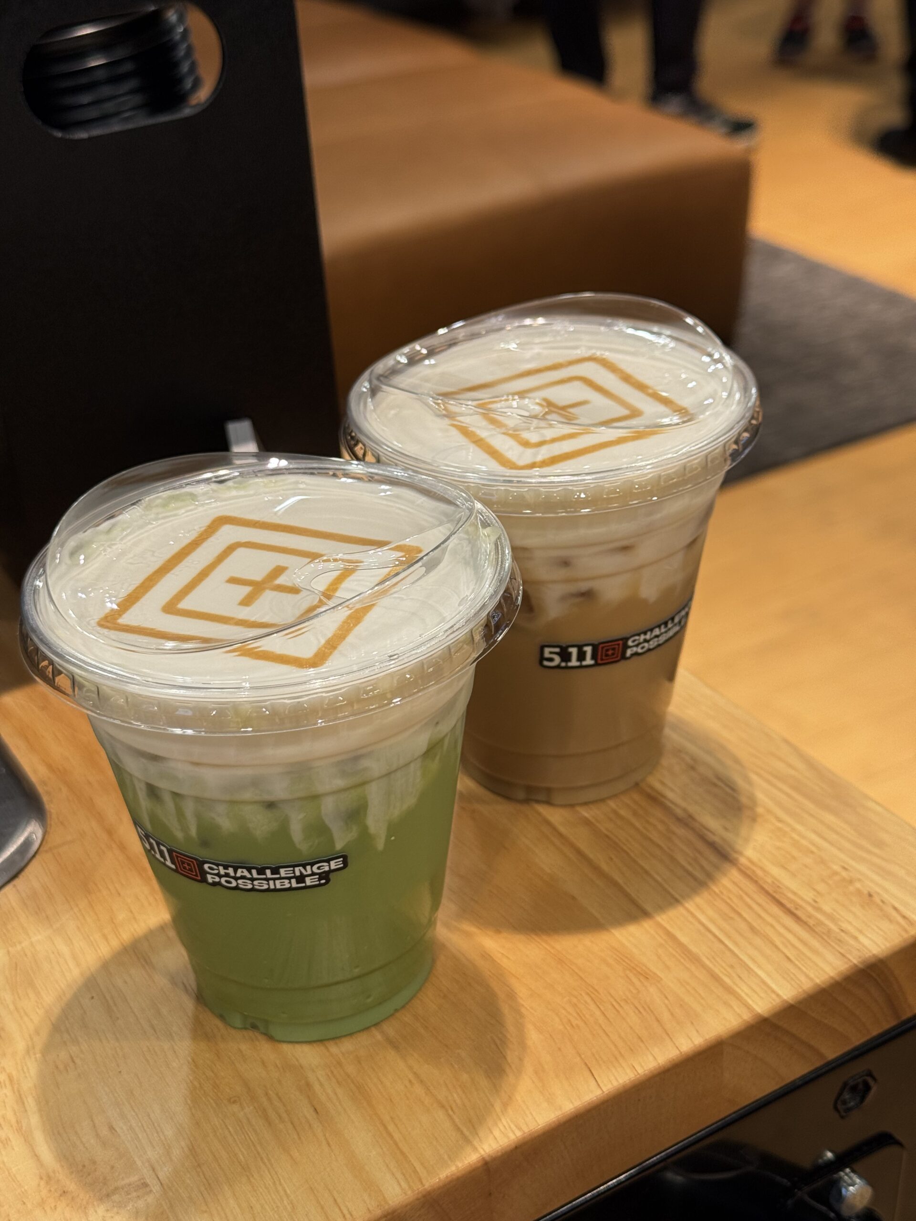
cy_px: 610
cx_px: 458
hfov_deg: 30.3
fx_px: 1694
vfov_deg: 39.7
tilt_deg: -30.2
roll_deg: +4.1
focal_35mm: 48
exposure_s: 1/120
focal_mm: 6.76
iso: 80
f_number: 1.78
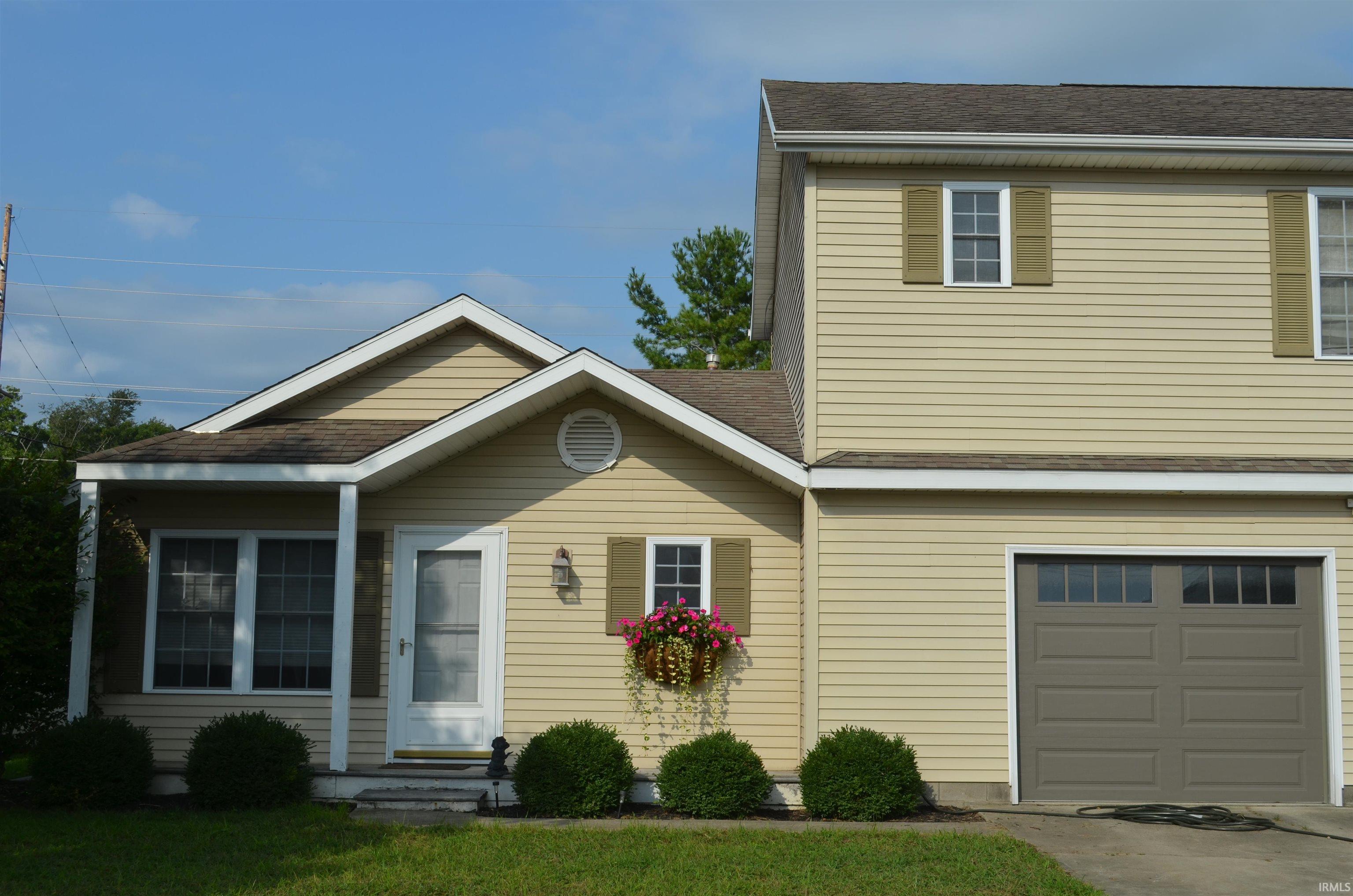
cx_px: 676
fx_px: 1575
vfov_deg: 31.7
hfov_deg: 46.5
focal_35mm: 42
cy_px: 448
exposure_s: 1/500
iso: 125
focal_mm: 28
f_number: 8
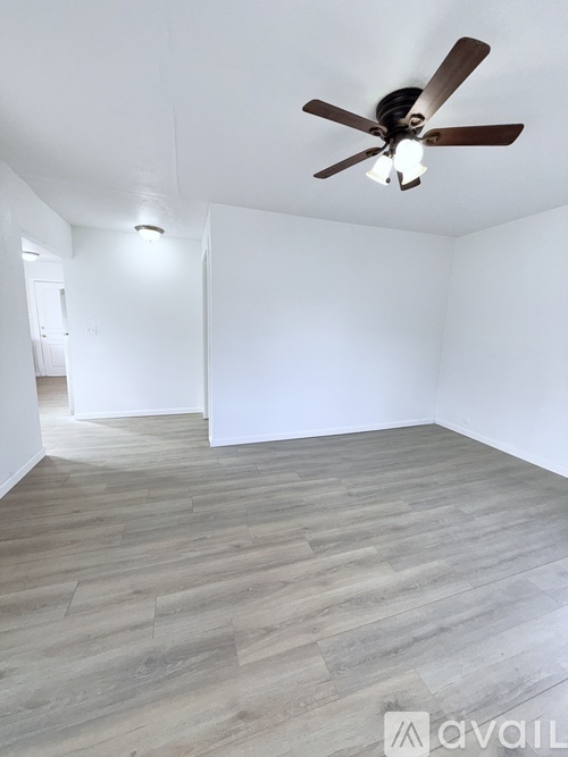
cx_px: 284
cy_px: 378
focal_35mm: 14
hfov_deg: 85.7
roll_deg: -1.0
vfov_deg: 102.1
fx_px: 306
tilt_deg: -9.0
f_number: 2.2
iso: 100
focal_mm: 2.22
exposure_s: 1/120
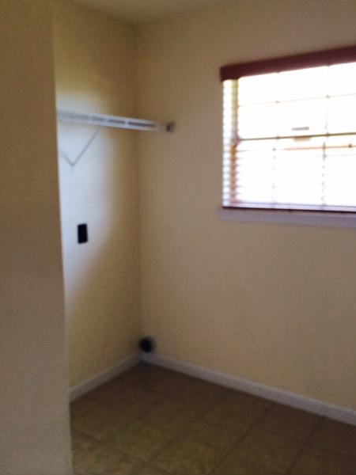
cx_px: 176
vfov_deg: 56.8
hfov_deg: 44.2
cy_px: 227
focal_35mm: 32
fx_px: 439
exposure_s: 1/30
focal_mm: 4.12
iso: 50
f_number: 2.2
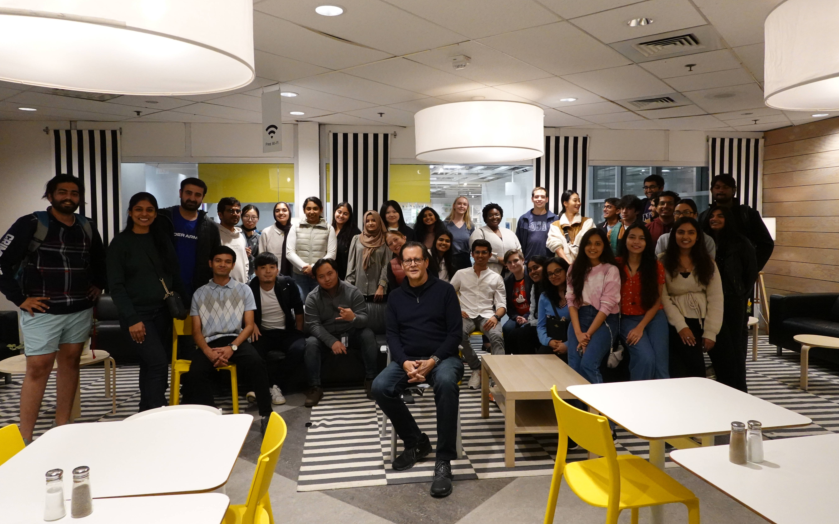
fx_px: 572
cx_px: 422
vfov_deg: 49.2
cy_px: 244
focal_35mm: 25
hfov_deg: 72.5
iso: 2000
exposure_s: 1/250
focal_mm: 9
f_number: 2.8
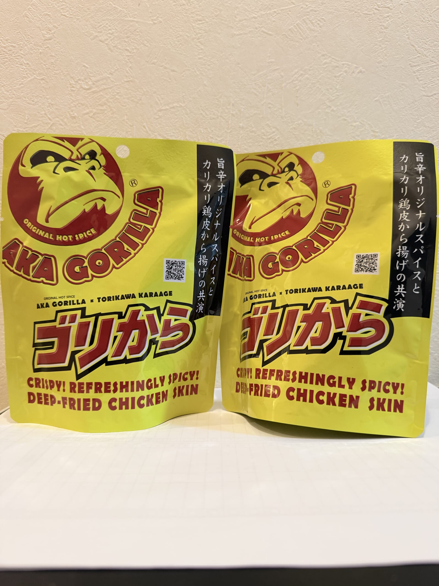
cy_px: 293
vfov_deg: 71.6
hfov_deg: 56.8
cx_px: 220
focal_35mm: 24
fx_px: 406
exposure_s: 1/60
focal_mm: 6.76
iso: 200
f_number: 1.78
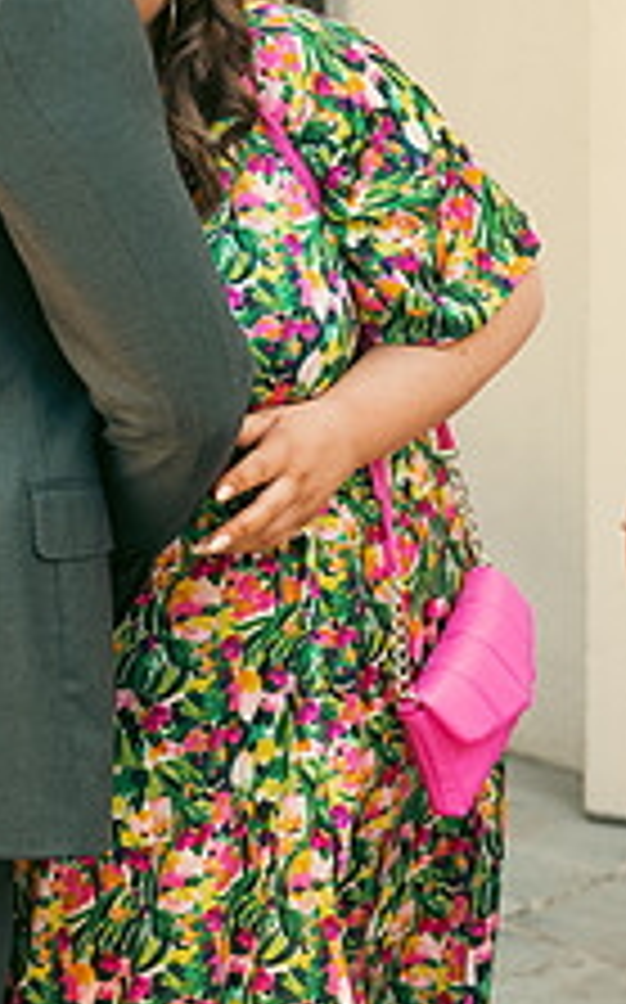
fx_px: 2899
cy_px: 182
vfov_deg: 19.4
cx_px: 23
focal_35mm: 106
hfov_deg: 12.2
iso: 160
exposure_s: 1/250
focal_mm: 40
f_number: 3.5
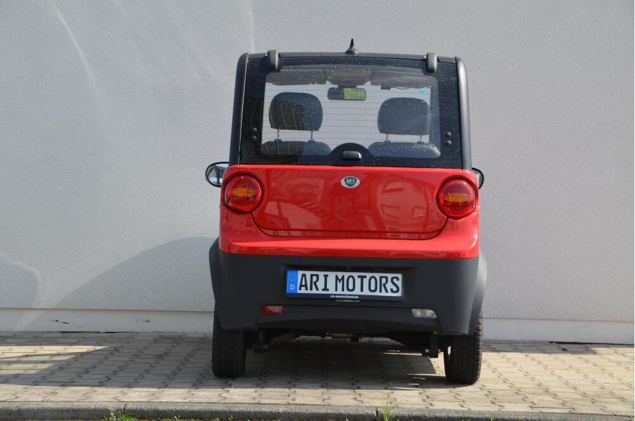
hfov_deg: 27.0
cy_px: 210
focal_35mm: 75
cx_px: 318
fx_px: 1320
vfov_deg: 18.1
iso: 160
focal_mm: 50
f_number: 8
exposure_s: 1/250
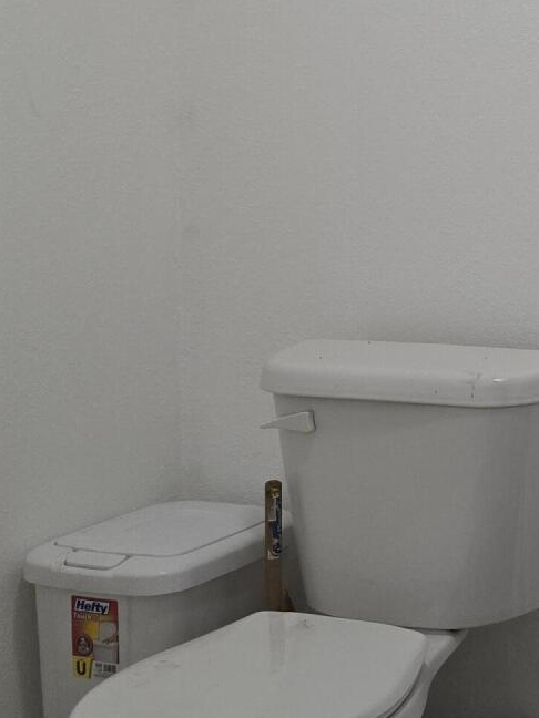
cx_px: 792
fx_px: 1474
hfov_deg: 18.5
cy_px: 164
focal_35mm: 71
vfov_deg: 27.0
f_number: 1.7
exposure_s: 1/120
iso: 320
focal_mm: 6.3
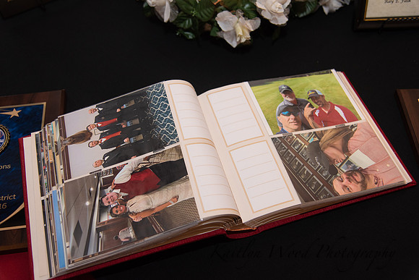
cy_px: 140
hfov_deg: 50.7
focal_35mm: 38
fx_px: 442
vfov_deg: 35.1
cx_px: 210
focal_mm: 38
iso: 800
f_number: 4
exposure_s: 1/200
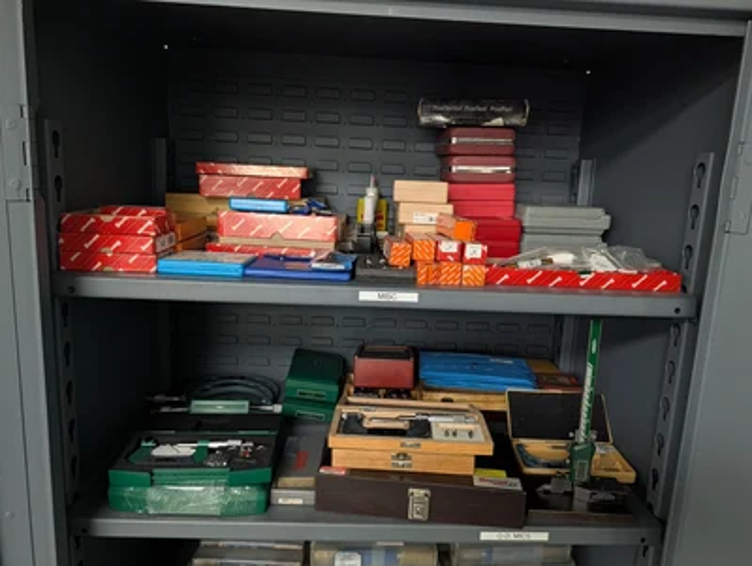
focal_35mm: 24
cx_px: 376
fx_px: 522
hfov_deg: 71.5
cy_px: 283
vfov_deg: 56.9
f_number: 1.68
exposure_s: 1/120
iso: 956
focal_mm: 6.9
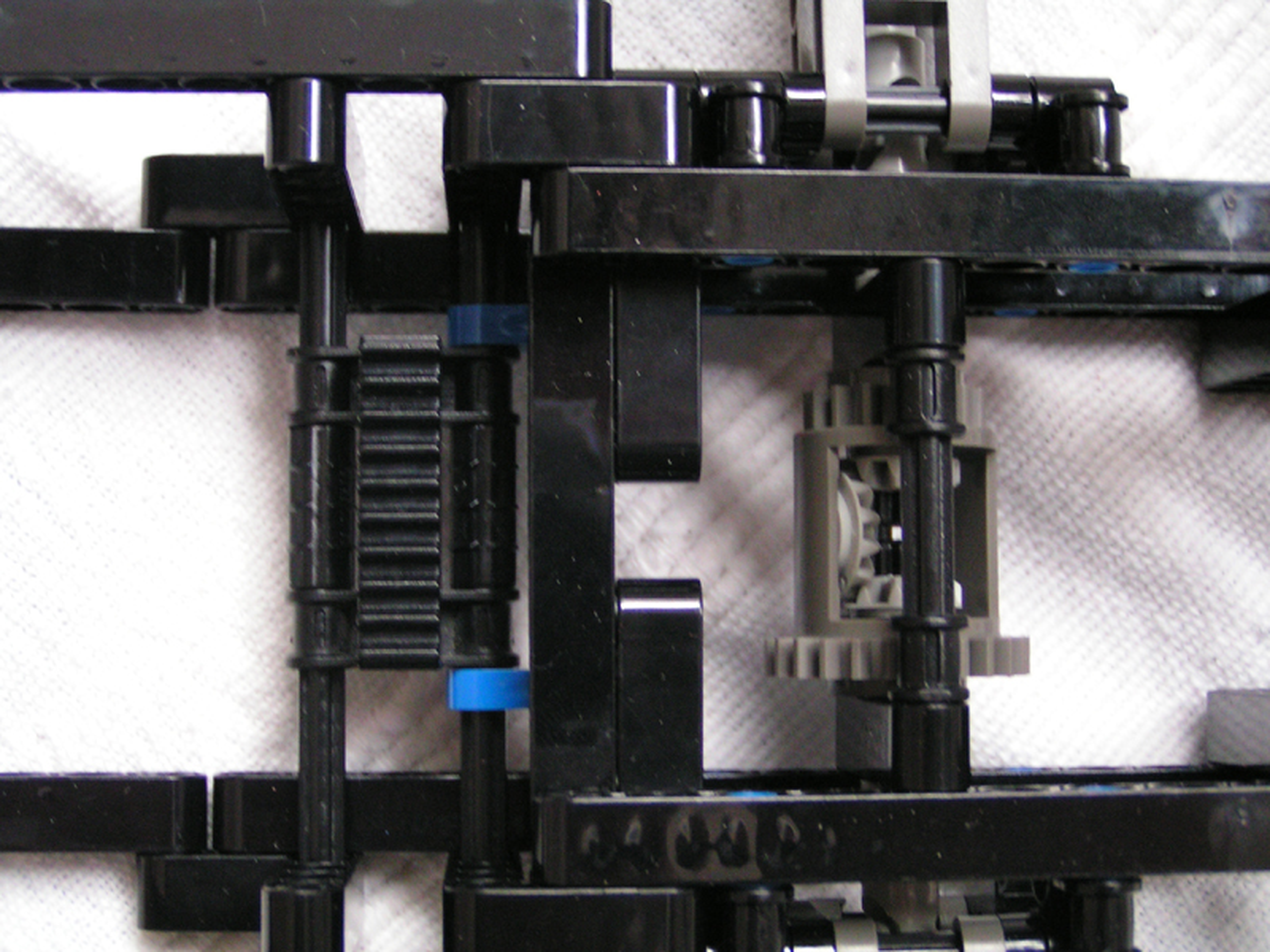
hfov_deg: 30.7
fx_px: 2311
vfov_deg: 23.3
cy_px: 476
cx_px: 635
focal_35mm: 63
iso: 200
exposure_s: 1/25
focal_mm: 9.7
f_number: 3.2
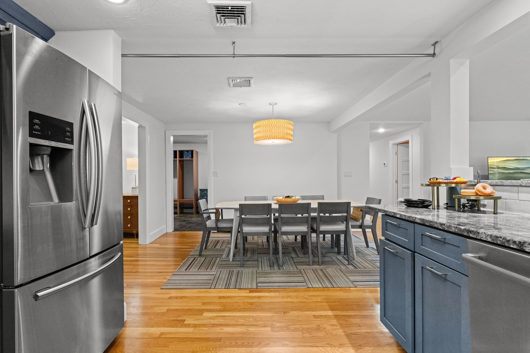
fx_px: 247
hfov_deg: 94.0
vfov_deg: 71.1
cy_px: 176
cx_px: 265
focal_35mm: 17
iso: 3200
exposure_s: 1/25
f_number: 11
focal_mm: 16.8
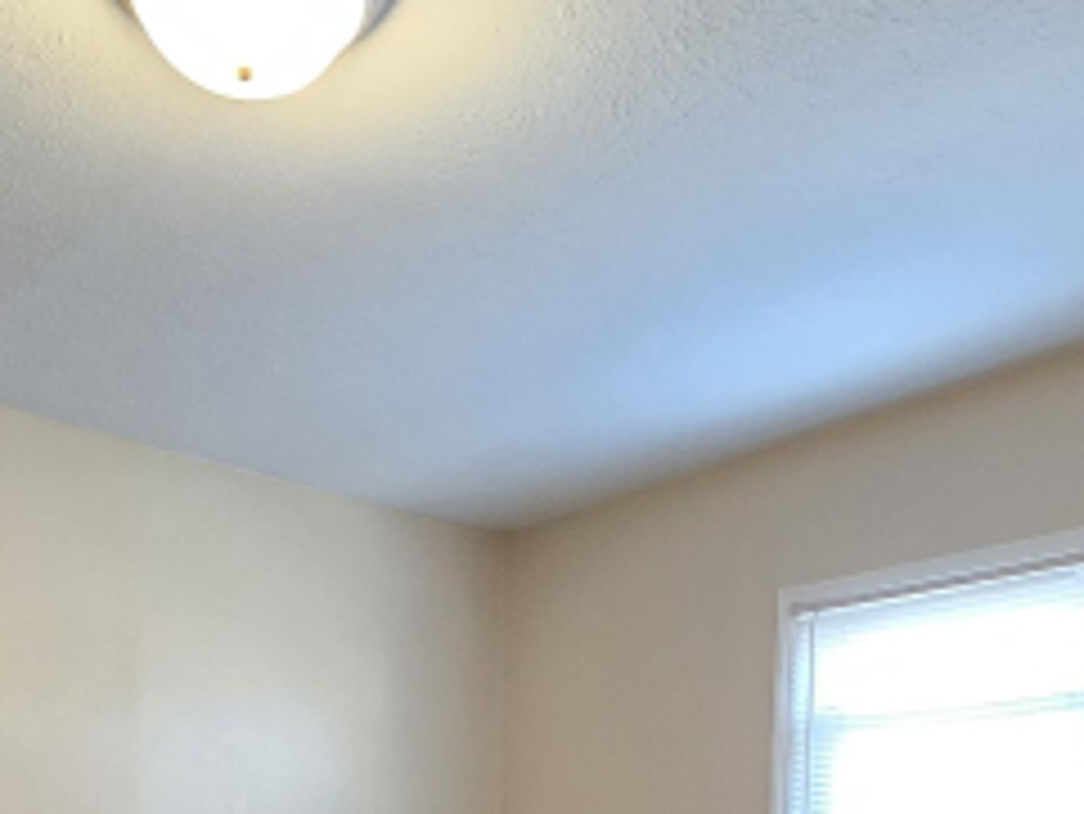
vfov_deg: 33.7
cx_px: 340
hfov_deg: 50.2
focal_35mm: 36
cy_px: 926
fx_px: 1128
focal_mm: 2.2
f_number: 2.2
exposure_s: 1/60
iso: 800
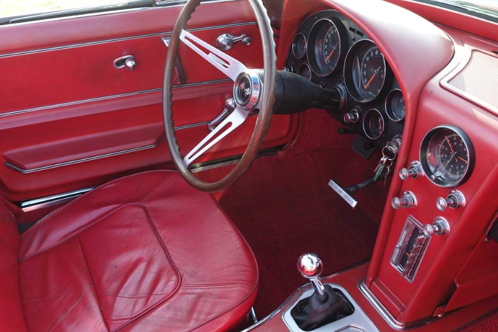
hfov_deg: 51.9
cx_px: 238
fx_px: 512
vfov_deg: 35.9
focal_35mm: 37
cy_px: 155
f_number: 3.2
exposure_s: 1/80
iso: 125
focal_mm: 12.06
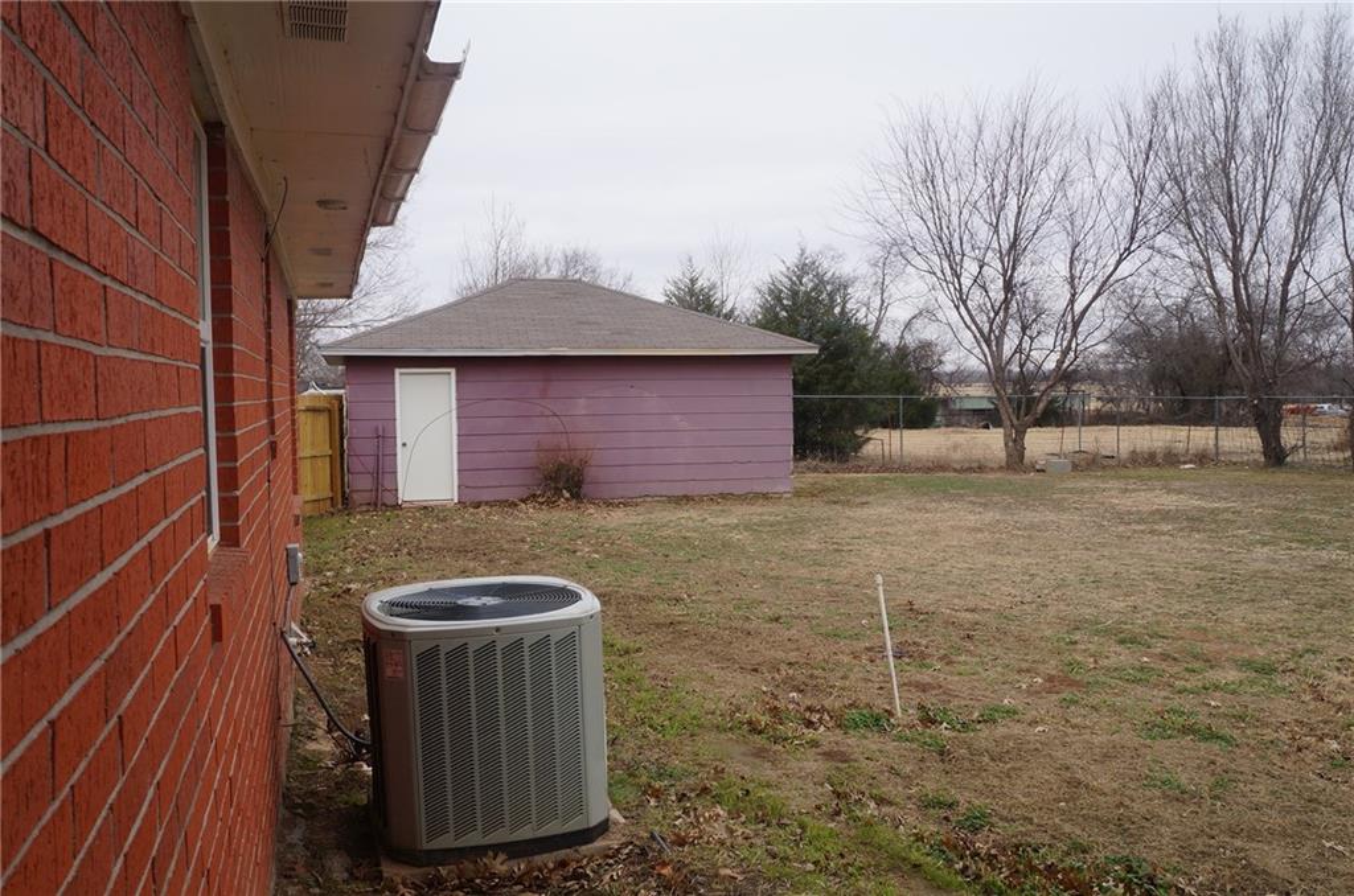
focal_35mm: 32
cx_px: 677
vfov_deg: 41.5
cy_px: 448
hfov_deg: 59.6
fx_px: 1182
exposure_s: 1/100
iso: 200
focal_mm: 21
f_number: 11
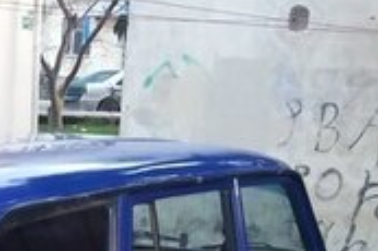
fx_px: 1164
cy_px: 361
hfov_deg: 18.0
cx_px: 0
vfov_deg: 11.8
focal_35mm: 111
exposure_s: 1/30
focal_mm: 3.7
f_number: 1.9
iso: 125
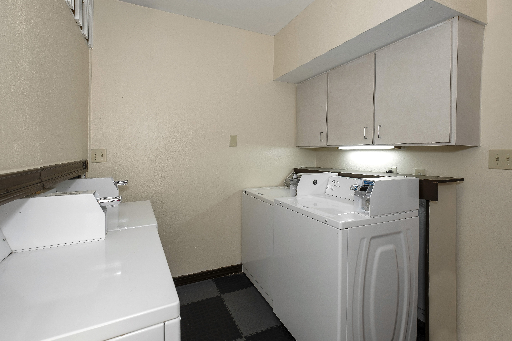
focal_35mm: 15
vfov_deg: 77.3
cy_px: 170
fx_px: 213
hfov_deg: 100.4
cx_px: 256
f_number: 5.6
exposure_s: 1/8
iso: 500
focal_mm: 10
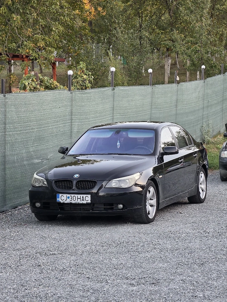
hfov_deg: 12.9
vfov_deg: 17.1
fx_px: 1006
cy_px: 151
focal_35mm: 115
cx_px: 114
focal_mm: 18.6
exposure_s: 1/101
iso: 320
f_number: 2.9
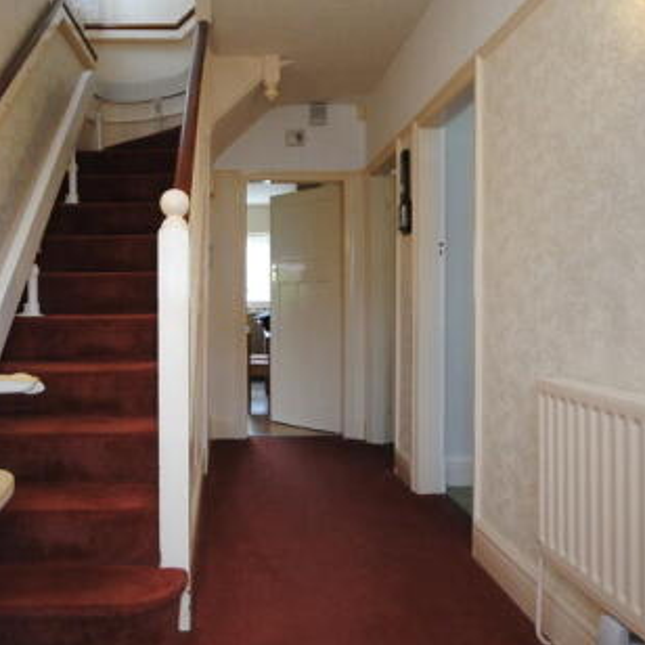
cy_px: 319
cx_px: 227
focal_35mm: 27
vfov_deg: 59.1
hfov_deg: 58.0
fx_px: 569
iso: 400
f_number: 4
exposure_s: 1/25
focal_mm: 10
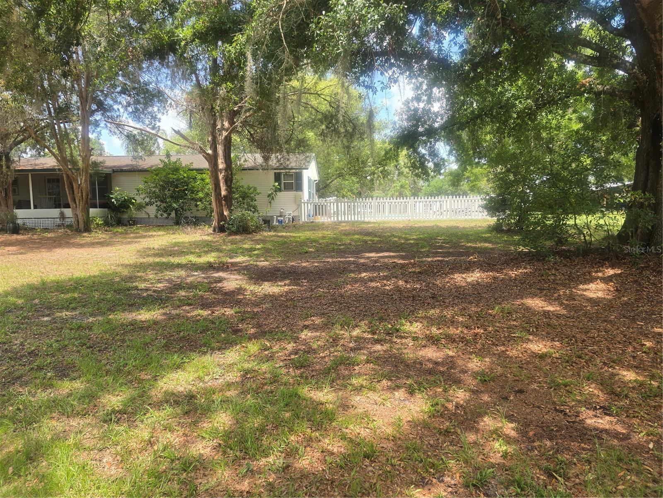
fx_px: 441
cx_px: 332
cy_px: 249
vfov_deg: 58.9
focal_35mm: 23
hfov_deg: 73.9
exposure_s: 1/201
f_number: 1.7
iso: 12
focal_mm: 6.3
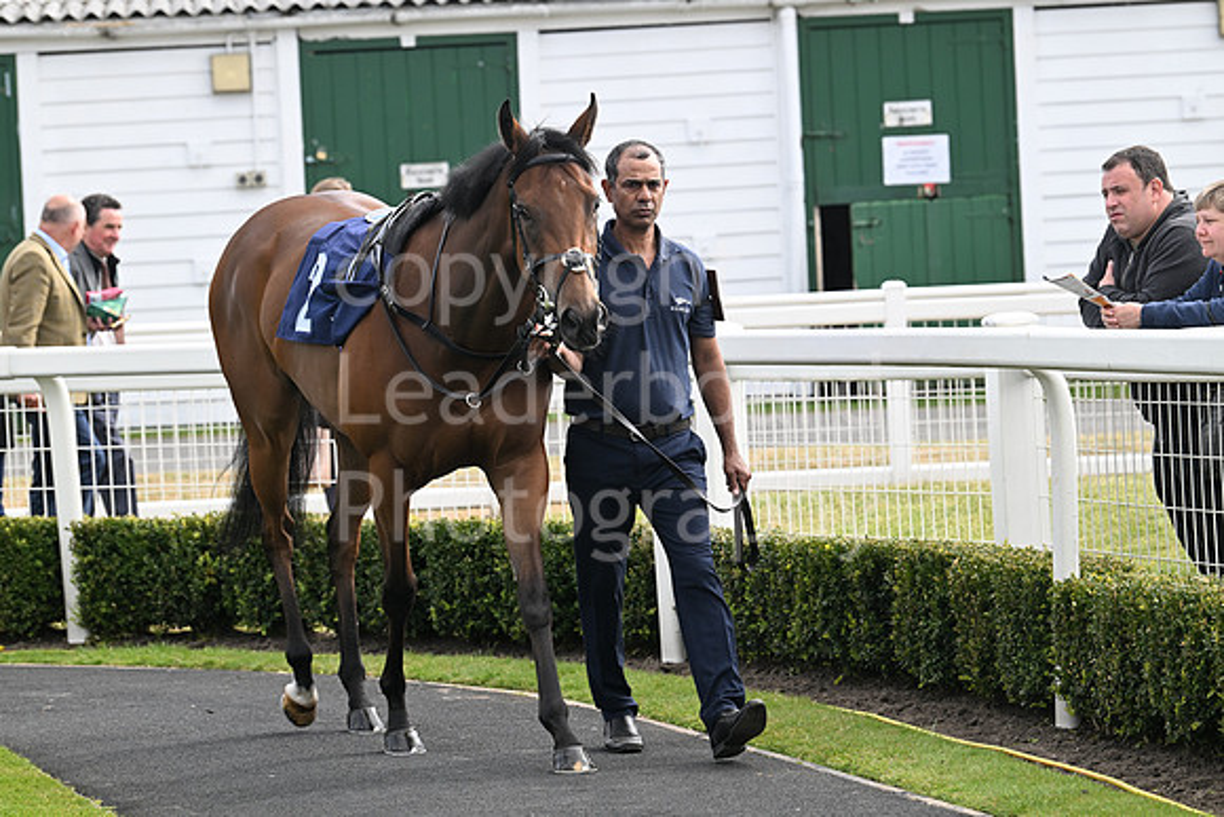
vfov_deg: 8.9
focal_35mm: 155
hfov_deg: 13.2
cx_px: 612
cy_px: 408
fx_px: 5271
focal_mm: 155
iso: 400
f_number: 6.3
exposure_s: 1/500
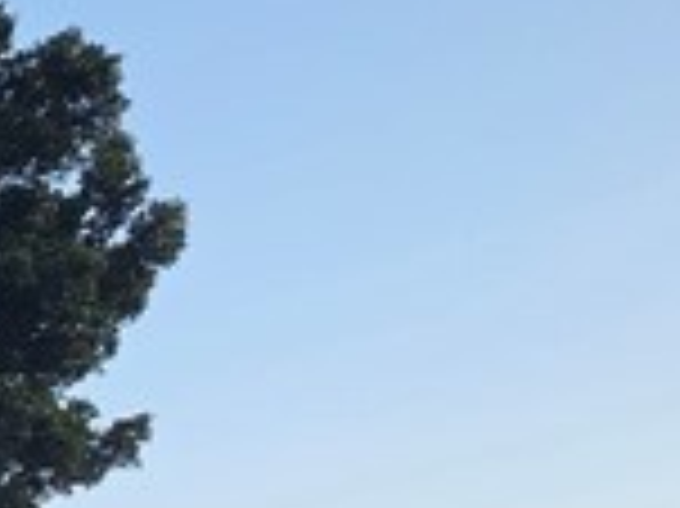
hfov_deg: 15.0
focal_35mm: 88
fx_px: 1727
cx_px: -887
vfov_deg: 15.8
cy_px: 674
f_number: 1.9
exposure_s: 1/120
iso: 32
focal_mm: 2.2
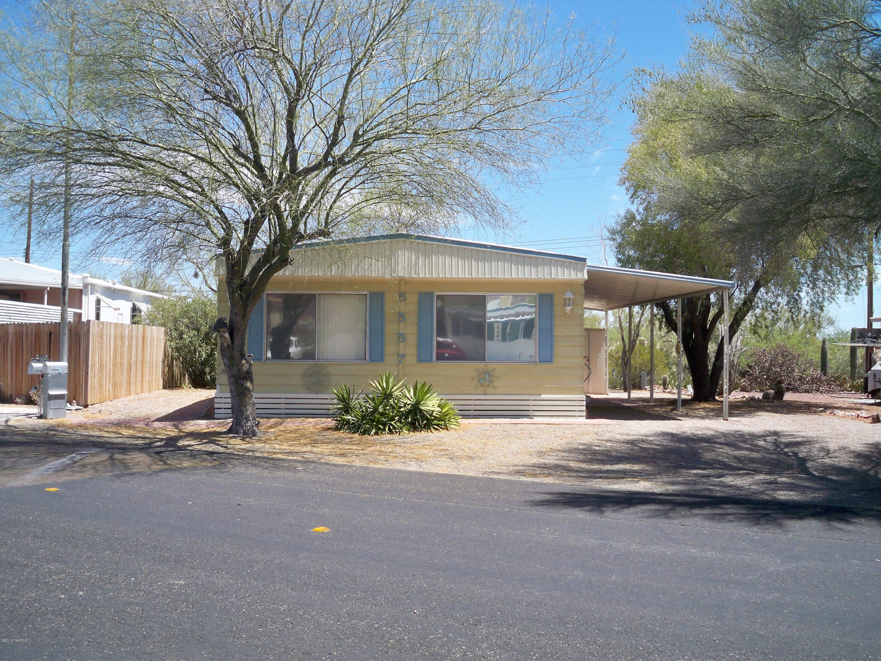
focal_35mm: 35
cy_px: 330
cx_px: 440
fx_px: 891
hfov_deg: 52.6
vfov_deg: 40.7
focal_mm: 6.3
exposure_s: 1/400
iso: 100
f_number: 4.7
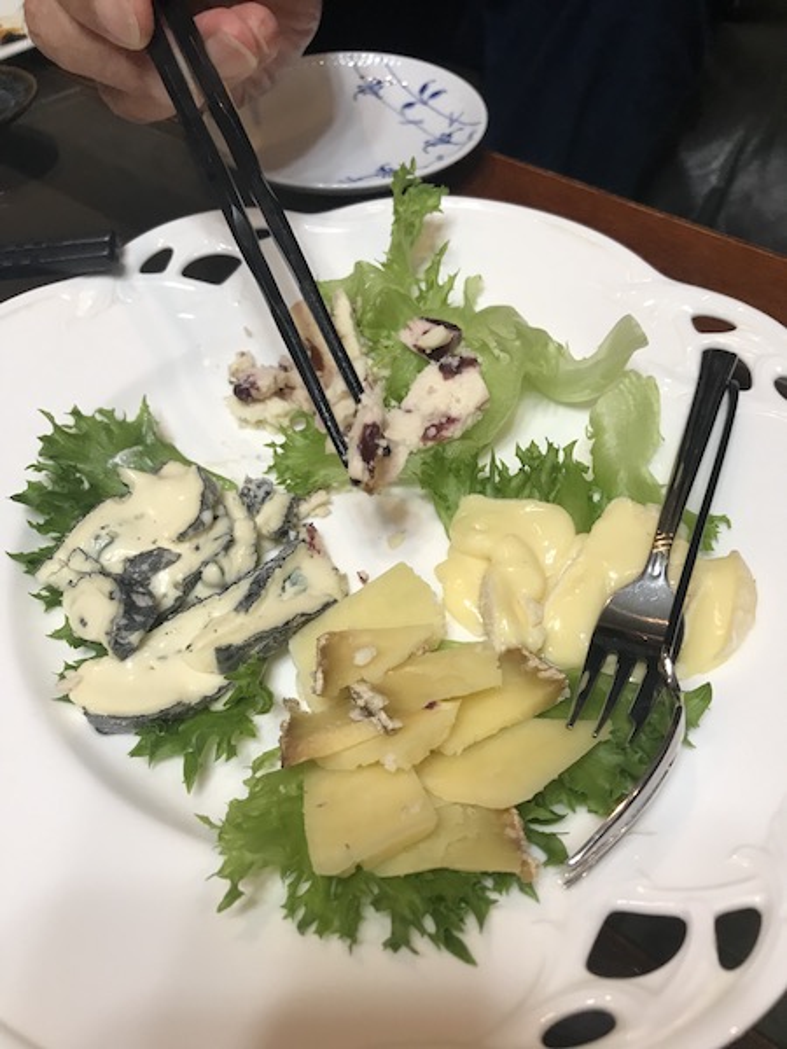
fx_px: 849
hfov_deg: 49.7
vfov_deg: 63.4
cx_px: 394
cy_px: 524
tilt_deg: -51.0
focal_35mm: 28
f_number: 1.8
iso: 32
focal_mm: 3.99
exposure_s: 1/30
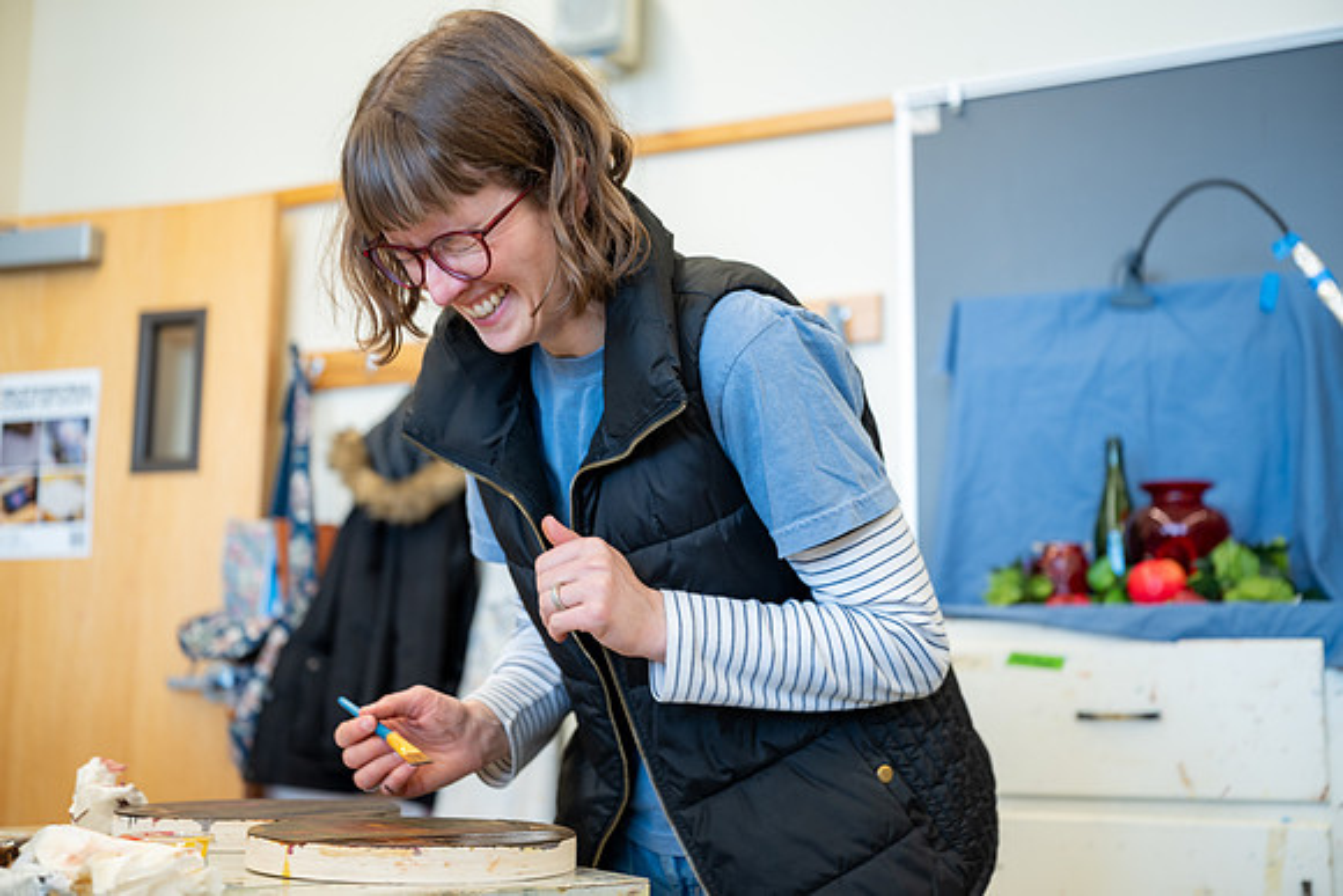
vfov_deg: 32.6
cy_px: 448
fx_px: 1530
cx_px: 672
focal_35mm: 41
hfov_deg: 47.4
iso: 320
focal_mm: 41
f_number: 2.8
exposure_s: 1/100
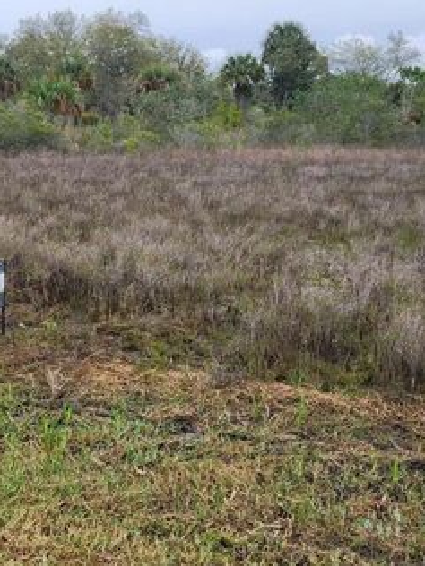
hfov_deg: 23.1
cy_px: 359
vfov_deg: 31.0
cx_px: 54
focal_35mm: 62
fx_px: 1015
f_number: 1.8
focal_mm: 5.4
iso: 20
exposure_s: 1/746
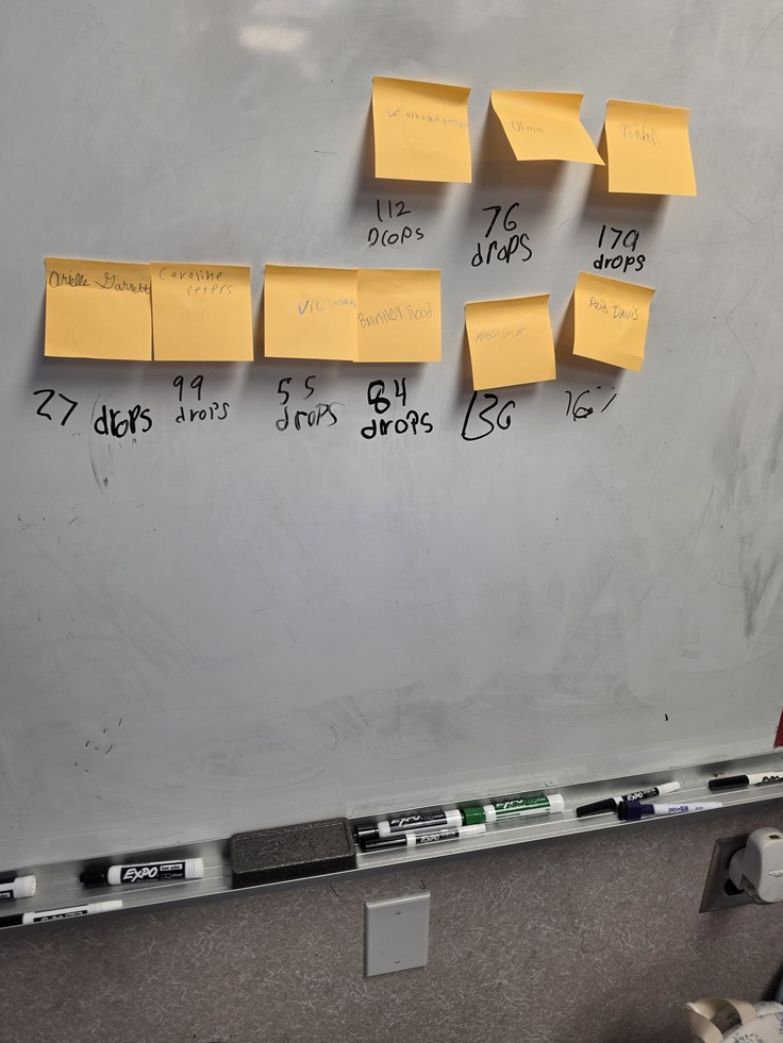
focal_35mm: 24
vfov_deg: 71.6
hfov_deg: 56.8
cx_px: 382
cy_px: 522
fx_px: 724
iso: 50
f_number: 1.4
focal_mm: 6.5
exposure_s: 1/120
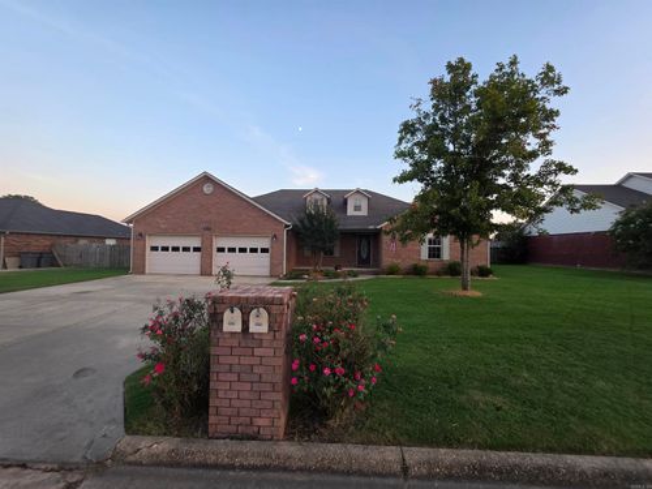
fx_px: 245
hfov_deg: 106.2
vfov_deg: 89.9
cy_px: 244
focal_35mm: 13
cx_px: 326
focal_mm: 2.2
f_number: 1.9
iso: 80
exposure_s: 1/120
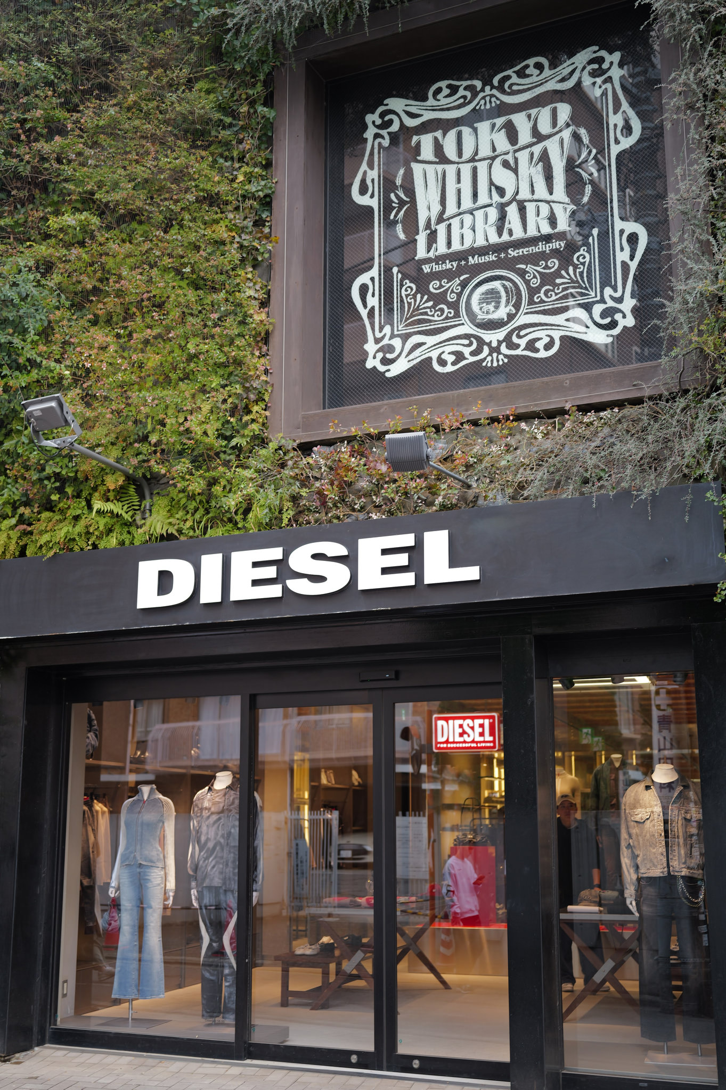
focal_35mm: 43
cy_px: 545
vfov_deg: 45.5
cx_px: 363
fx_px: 1302
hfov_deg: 31.2
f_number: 2.2
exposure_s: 1/100
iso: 100
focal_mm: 43
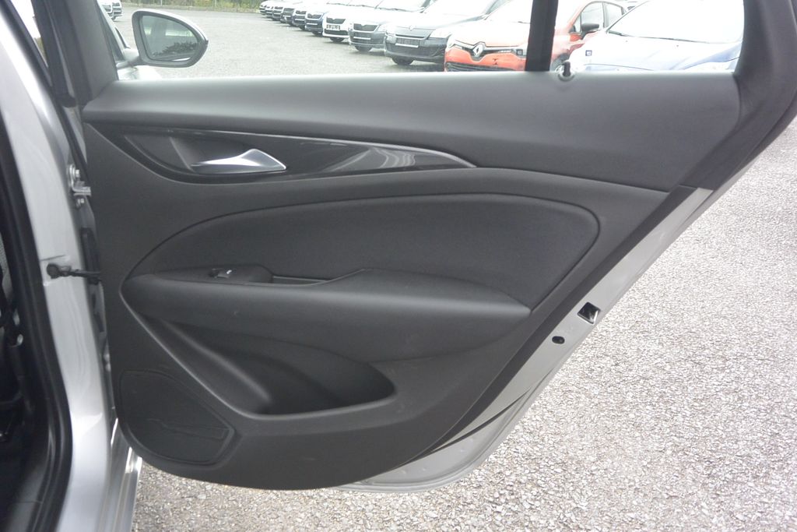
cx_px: 398
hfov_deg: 60.3
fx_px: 686
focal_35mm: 31
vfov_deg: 42.3
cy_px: 266
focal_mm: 11.8
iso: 450
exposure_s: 1/60
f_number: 3.8
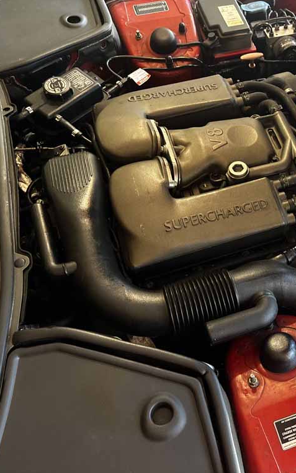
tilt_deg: -56.7
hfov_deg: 32.5
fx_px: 477
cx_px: 274
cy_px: 237
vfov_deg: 52.7
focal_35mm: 37
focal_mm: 5.96
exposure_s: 1/31
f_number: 1.6
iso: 640
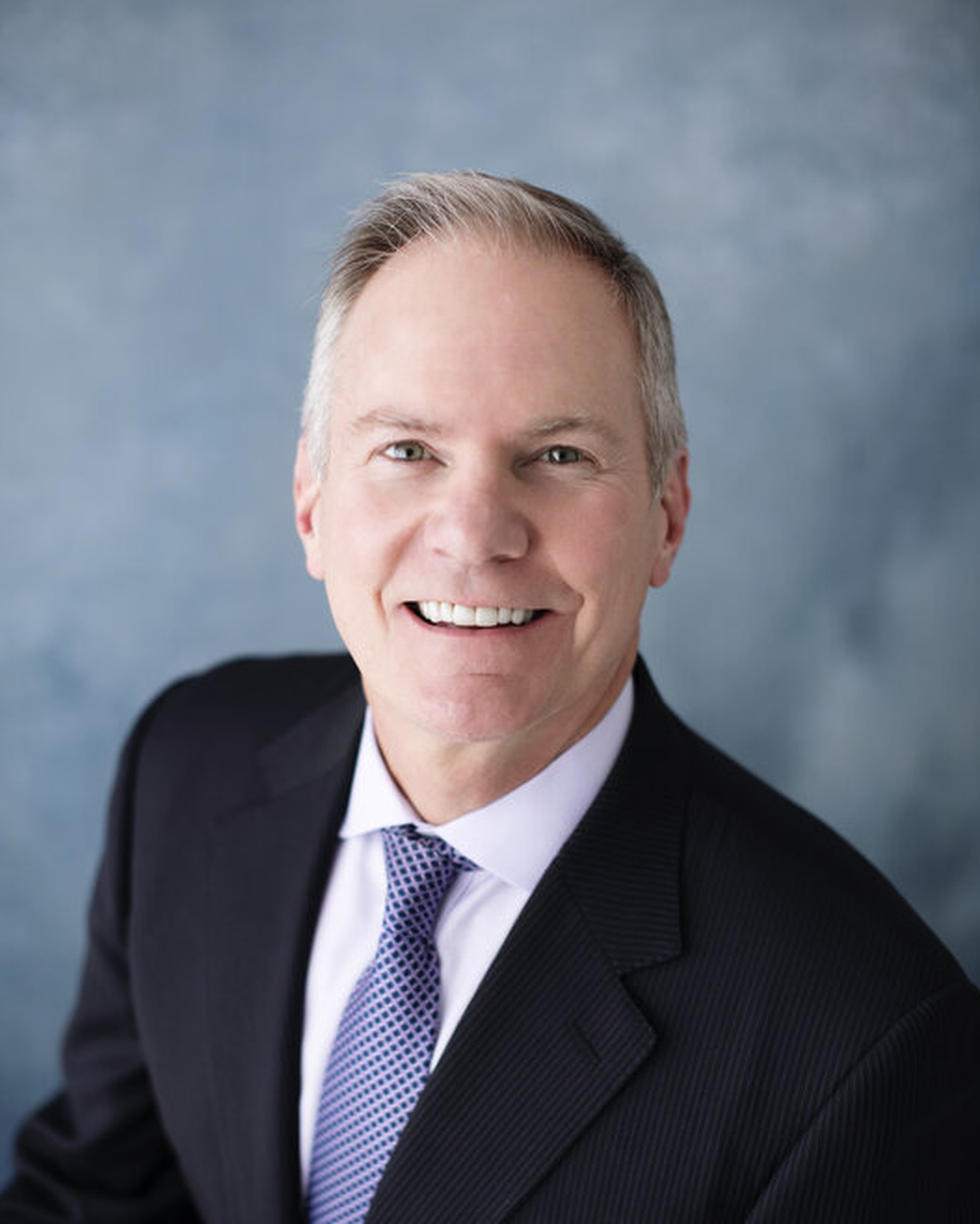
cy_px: 718
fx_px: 2065
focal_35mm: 57
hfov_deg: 26.7
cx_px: 490
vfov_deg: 32.9
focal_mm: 50
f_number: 2.2
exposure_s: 1/400
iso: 200
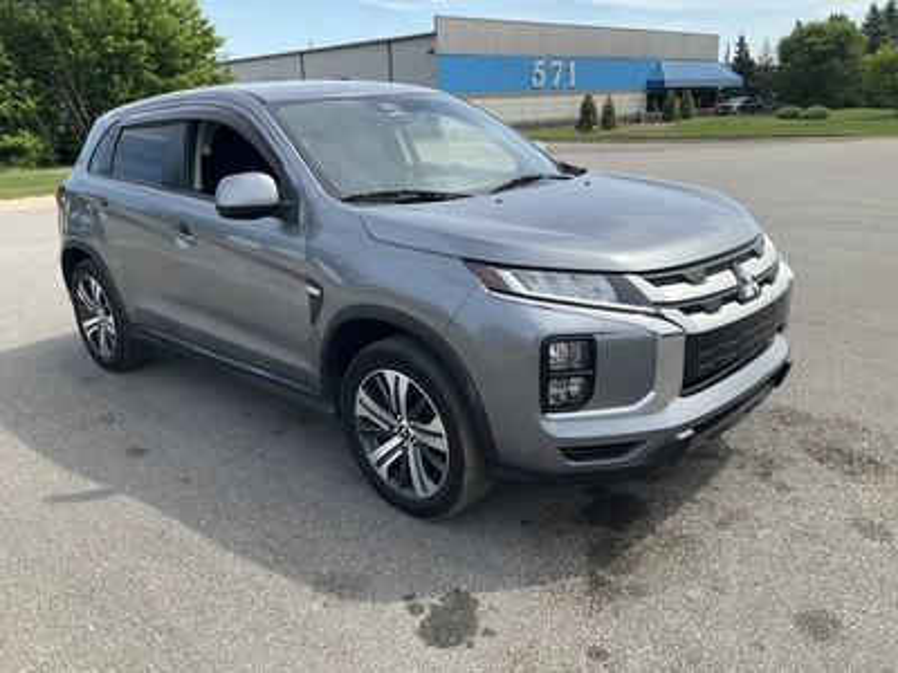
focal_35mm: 29
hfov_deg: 61.7
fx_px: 752
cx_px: 449
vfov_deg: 48.2
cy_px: 336
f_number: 1.8
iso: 25
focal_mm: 3
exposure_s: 1/1098
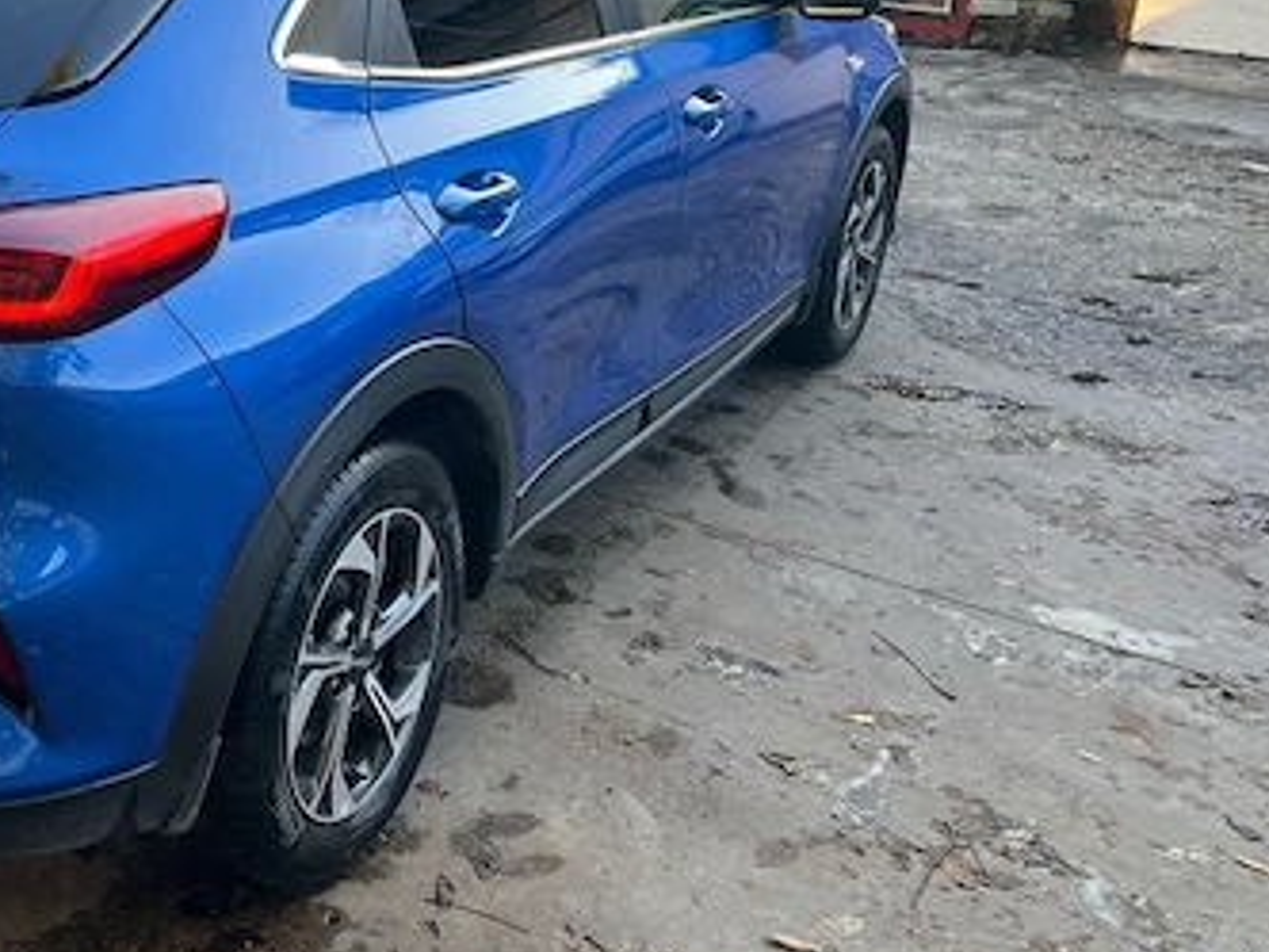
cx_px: 183
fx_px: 1723
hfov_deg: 38.3
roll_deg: -2.1
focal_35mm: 47
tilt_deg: -18.7
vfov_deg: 30.7
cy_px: 333
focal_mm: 5.7
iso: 40
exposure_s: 1/121
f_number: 1.5
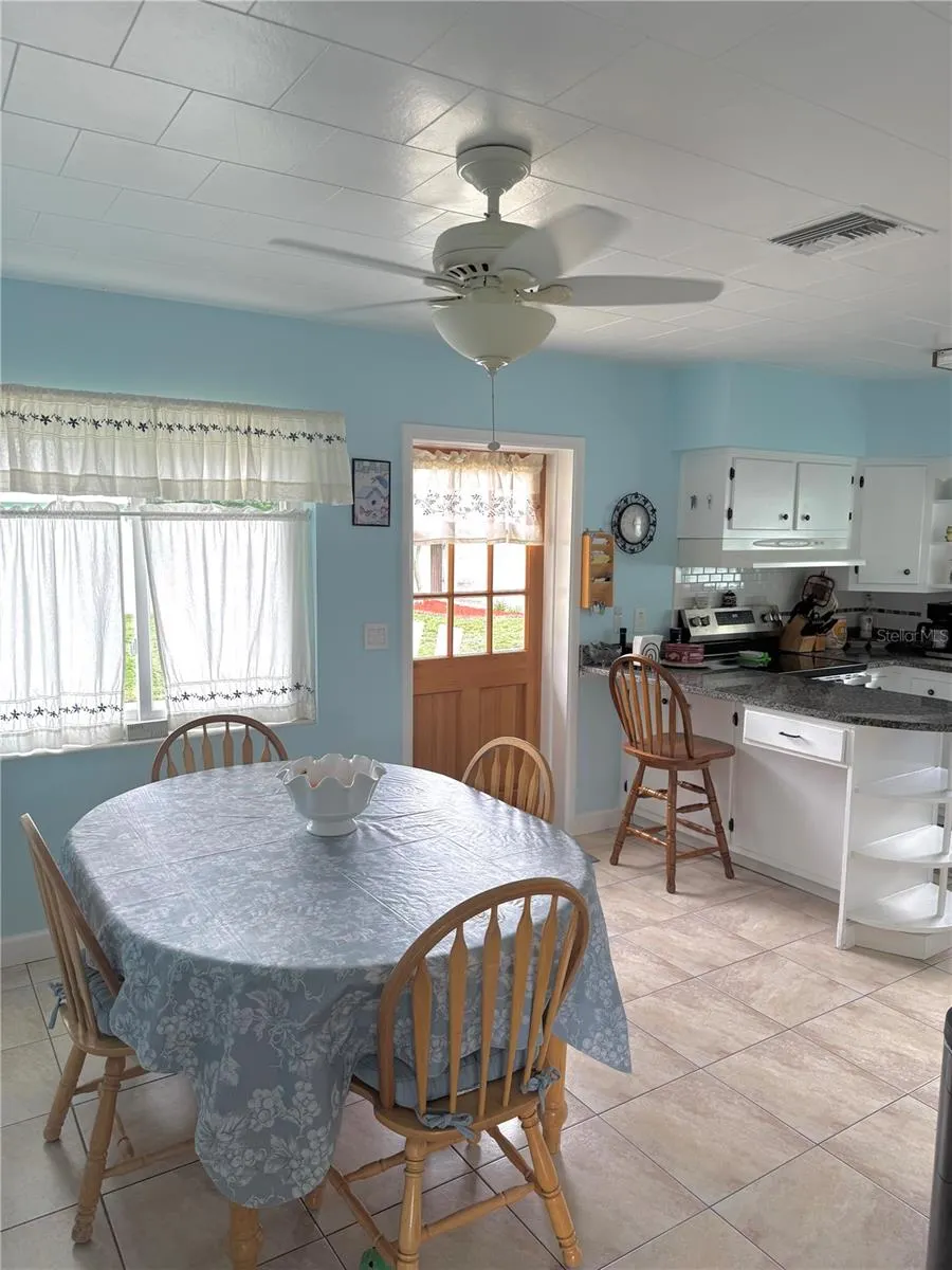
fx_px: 880
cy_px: 635
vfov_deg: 71.6
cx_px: 476
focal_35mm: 24
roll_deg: -0.1
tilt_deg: -6.8
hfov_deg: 56.8
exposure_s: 1/120
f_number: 1.78
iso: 80
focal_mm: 6.76
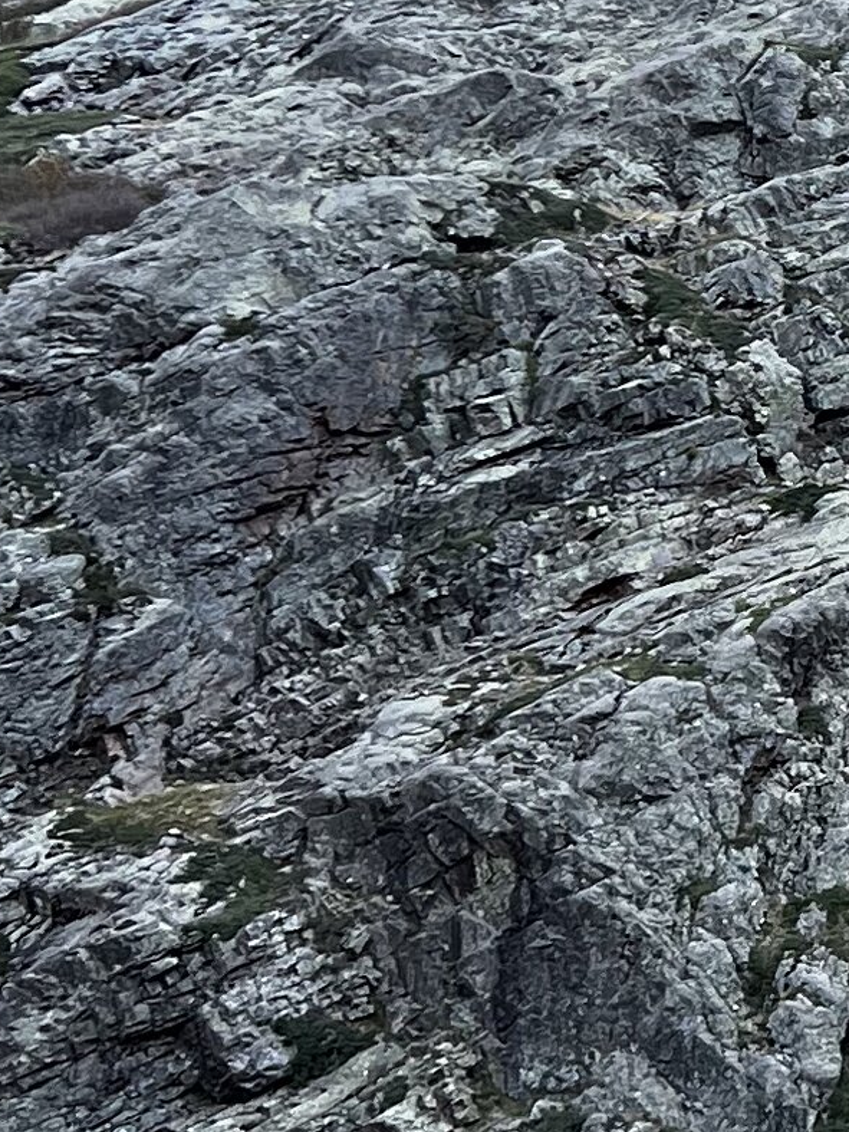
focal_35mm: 132
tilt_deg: +14.1
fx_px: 4317
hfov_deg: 9.9
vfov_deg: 14.9
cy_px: 244
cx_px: 2018
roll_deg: +2.5
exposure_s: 1/171
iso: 64
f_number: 1.5
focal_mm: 5.7
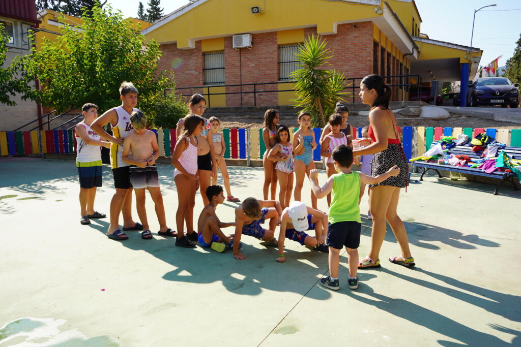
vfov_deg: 45.0
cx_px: 260
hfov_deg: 63.7
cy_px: 174
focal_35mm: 29
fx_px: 420
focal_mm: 29
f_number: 8
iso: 100
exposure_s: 1/125
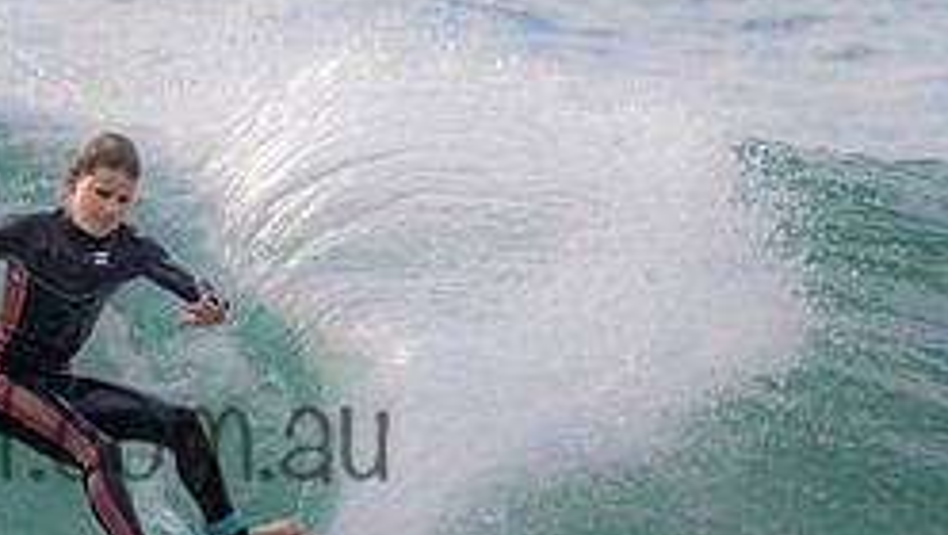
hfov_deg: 1.1
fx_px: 51576
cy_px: 272
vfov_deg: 0.6
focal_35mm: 2050
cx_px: 165
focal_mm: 720
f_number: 11
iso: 1400
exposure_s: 1/1600
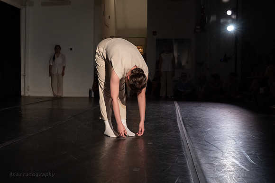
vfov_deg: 25.6
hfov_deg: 37.5
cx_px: 122
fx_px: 404
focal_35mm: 53
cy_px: 79
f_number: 5
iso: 6400
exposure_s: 1/500
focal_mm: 46
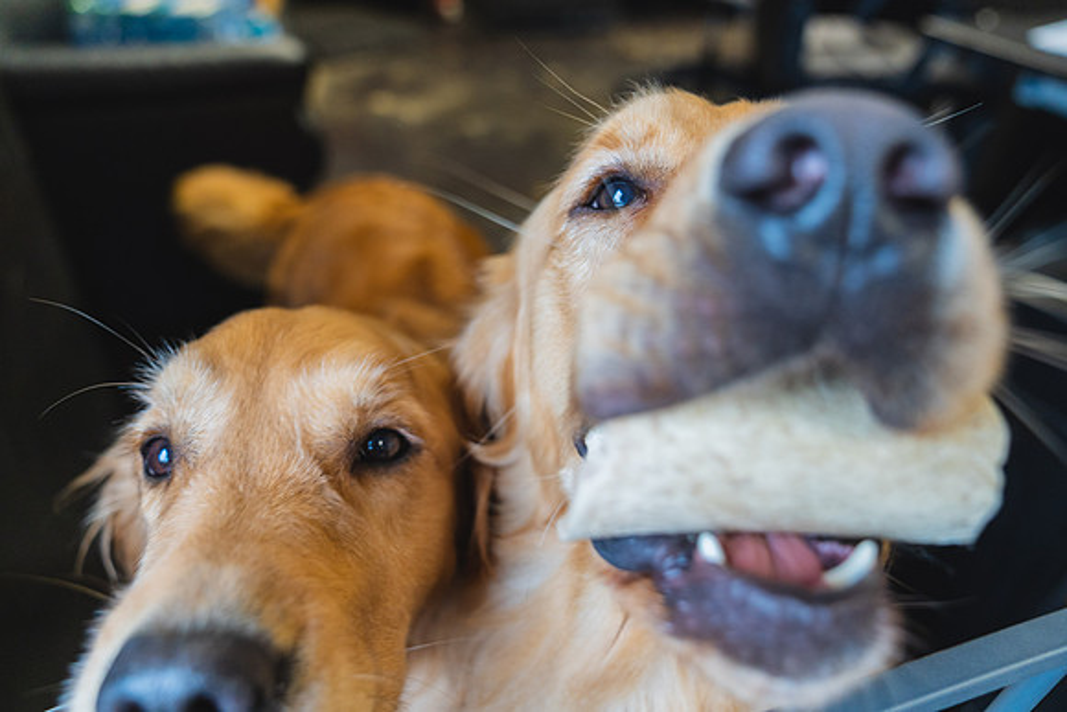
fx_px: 741
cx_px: 534
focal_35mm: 25
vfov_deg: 51.3
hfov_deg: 71.5
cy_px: 356
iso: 1000
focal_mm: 25
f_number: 2.8
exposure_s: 1/125
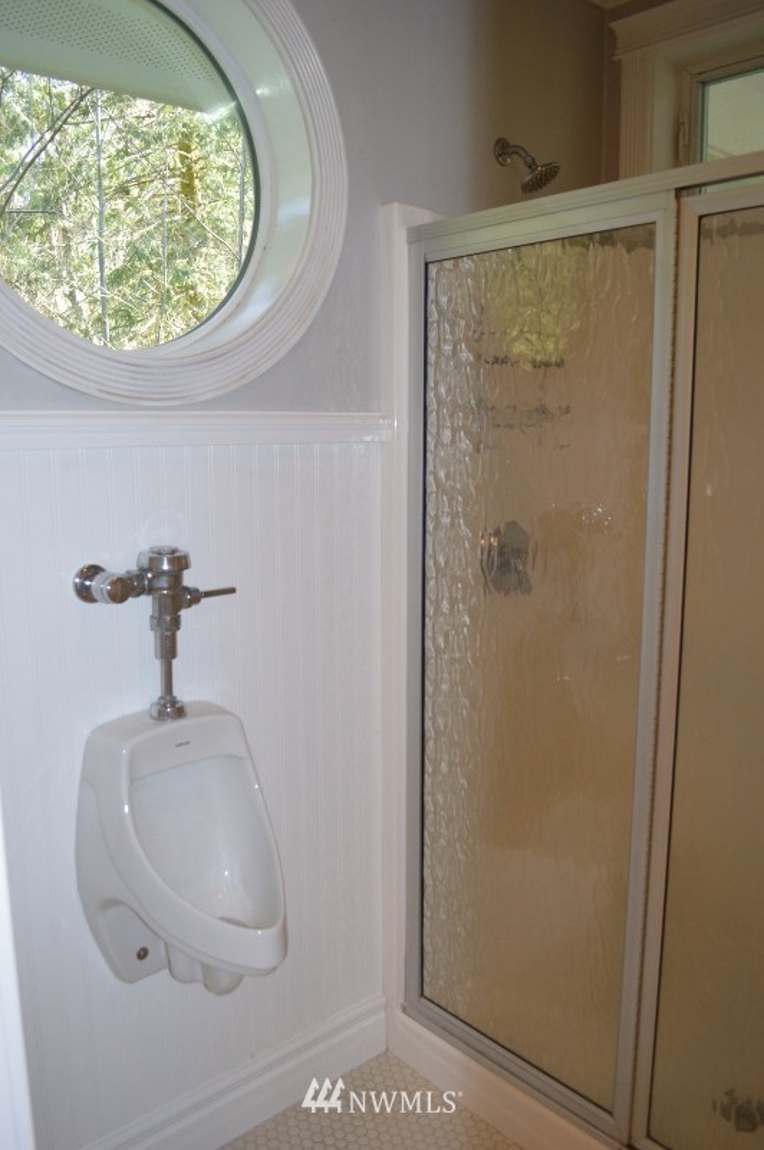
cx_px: 382
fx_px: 861
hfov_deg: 47.9
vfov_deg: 67.4
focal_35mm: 27
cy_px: 575
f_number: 3.5
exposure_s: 1/60
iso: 500
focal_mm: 18
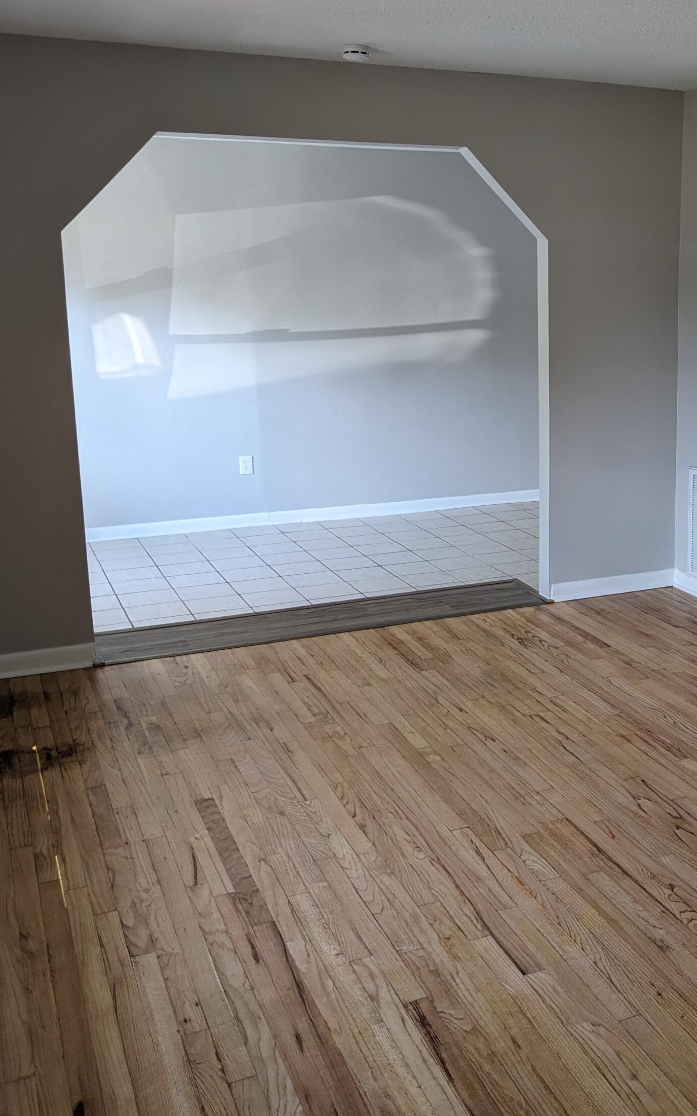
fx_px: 1185
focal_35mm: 39
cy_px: 554
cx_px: 608
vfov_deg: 50.4
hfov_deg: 31.4
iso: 61
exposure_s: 1/75.7
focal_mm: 4.38
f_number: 1.73
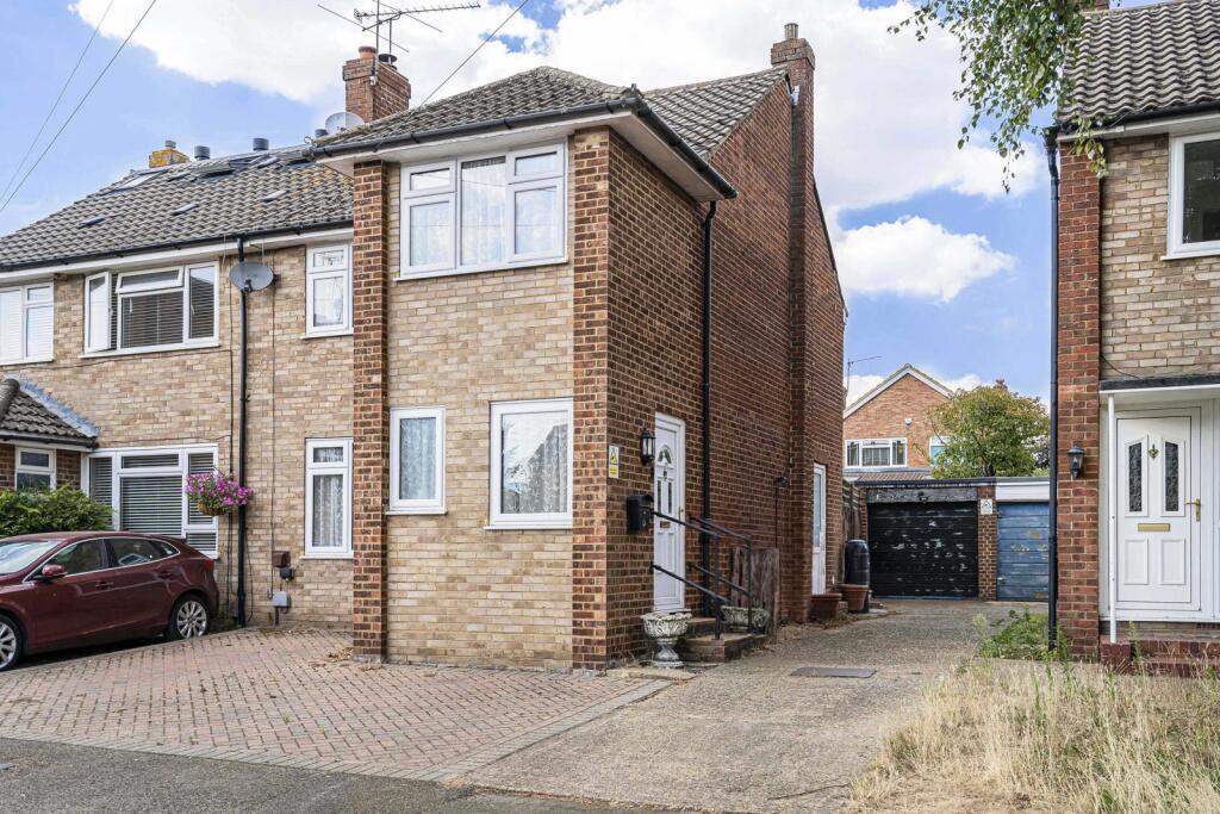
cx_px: 610
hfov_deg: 57.2
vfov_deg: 40.0
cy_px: 407
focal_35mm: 33
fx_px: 1118
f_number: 8
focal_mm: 33
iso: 250
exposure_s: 1/320
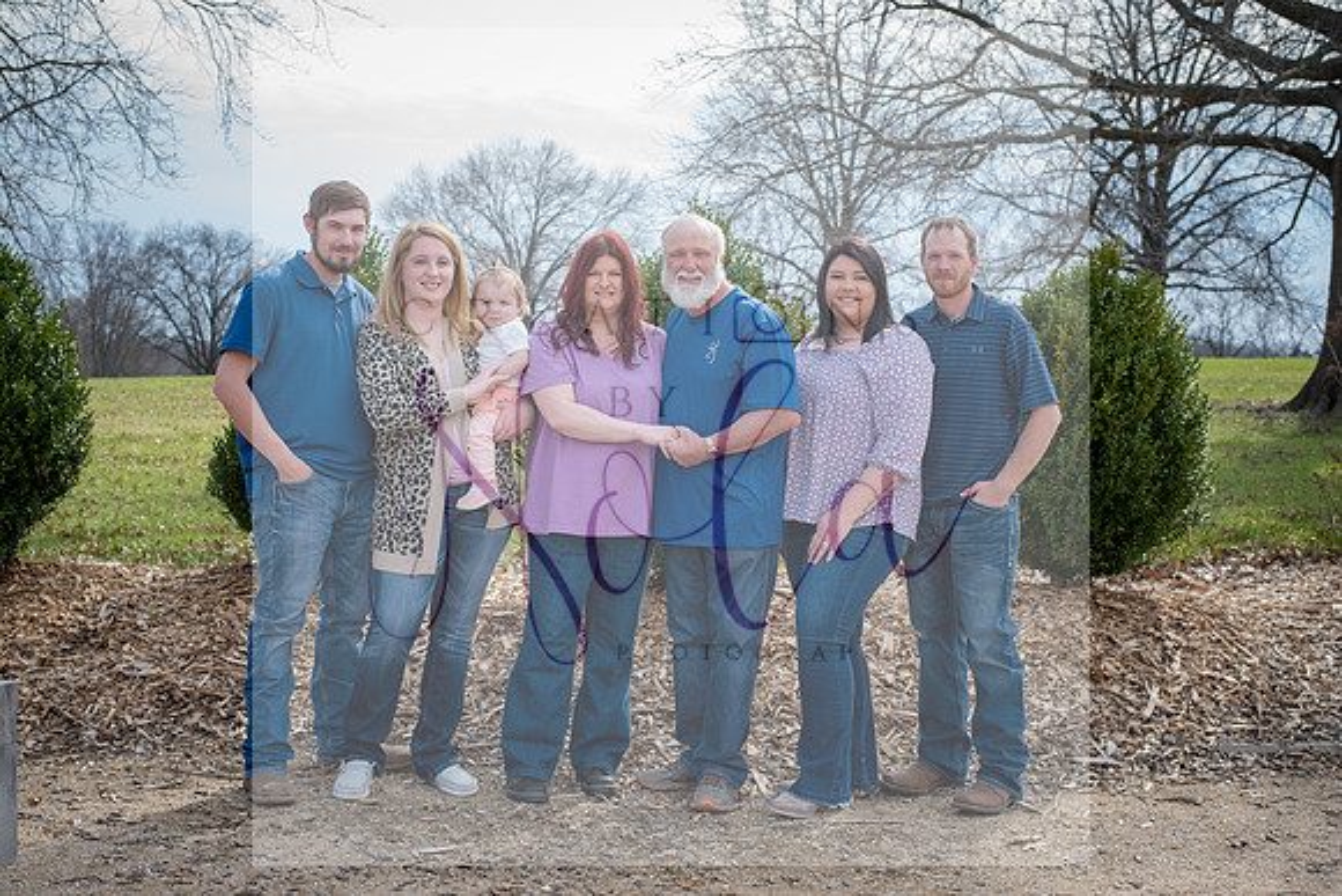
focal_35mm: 50
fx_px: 1864
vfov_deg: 27.0
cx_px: 671
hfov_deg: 39.6
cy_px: 448
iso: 400
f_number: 7.1
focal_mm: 50
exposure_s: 1/500
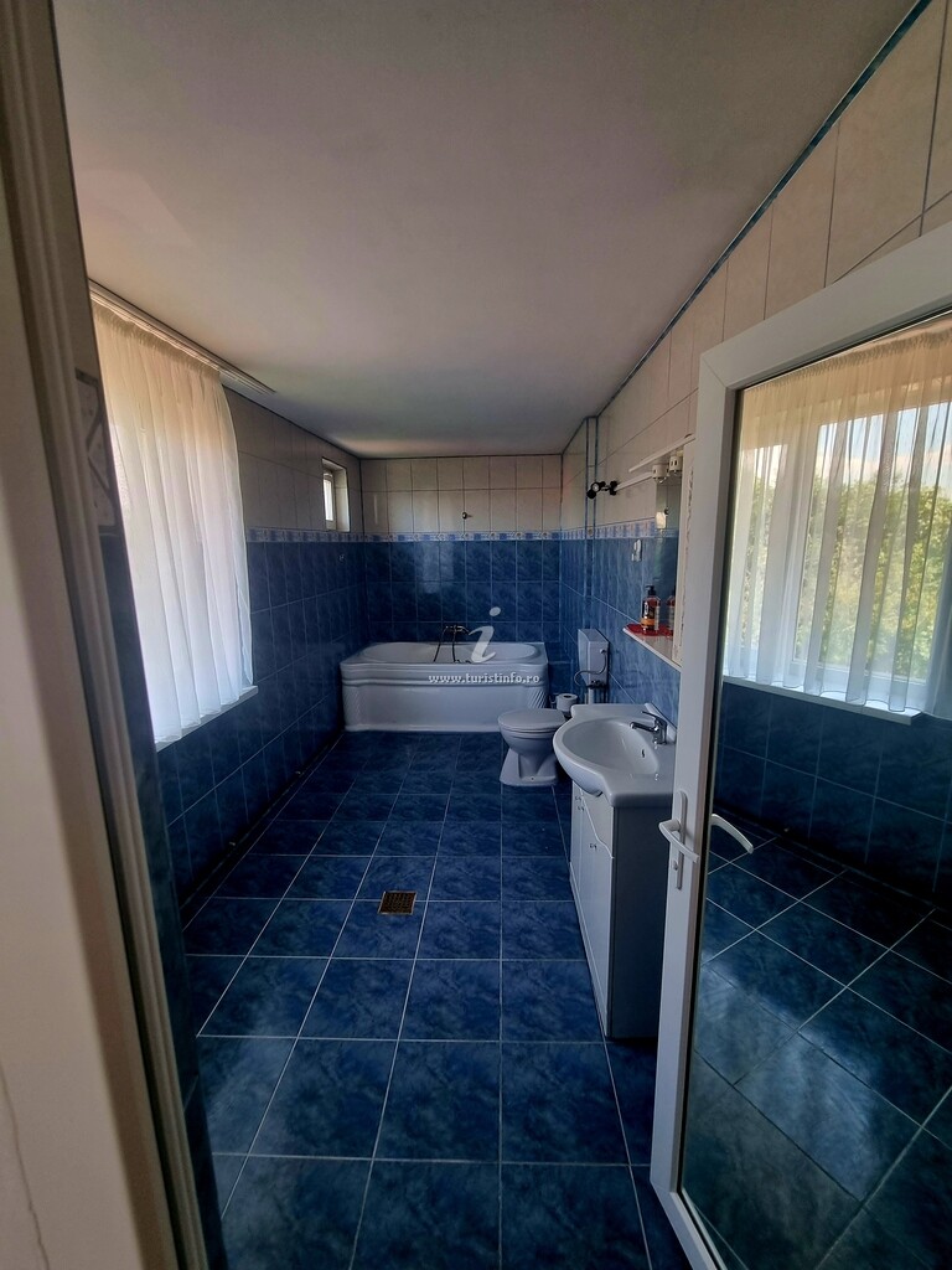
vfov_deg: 106.2
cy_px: 635
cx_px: 476
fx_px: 477
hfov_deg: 89.9
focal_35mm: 13
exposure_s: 1/100
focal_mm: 2.2
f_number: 2.2
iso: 80
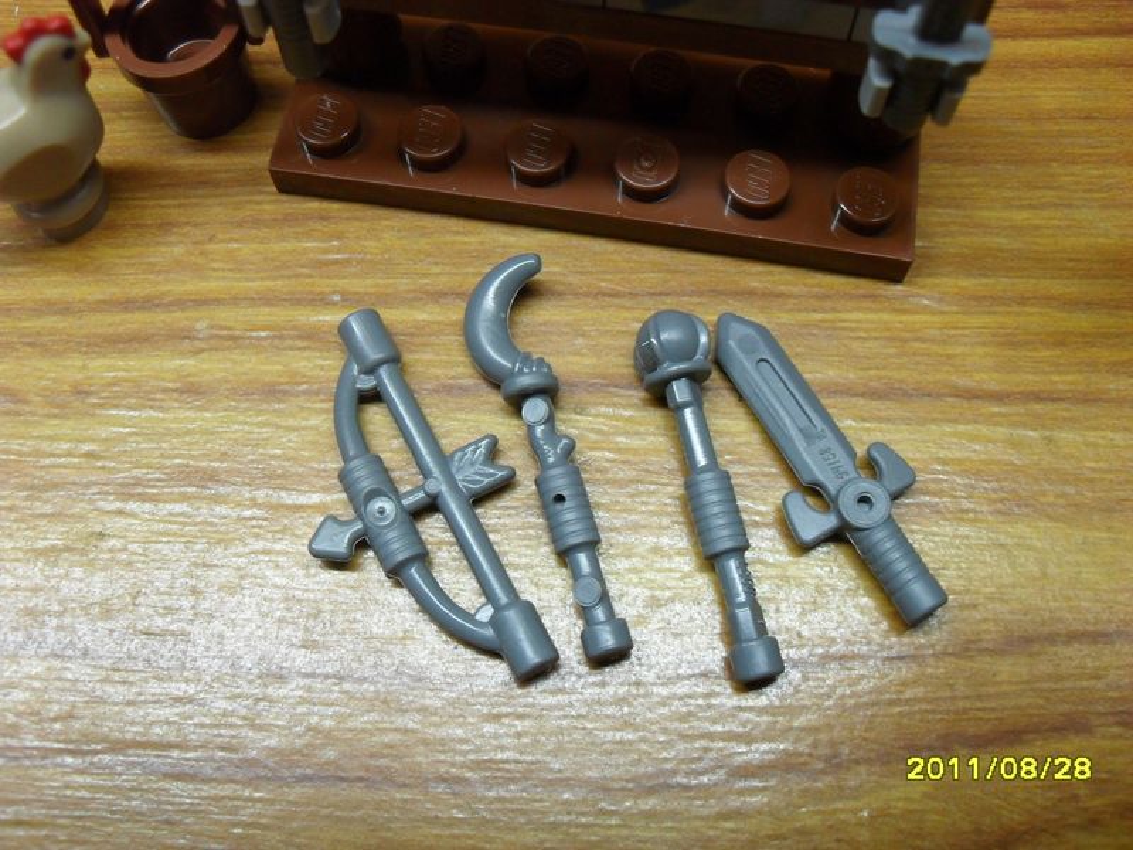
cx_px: 566
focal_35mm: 35
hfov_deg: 52.6
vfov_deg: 40.7
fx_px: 1146
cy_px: 425
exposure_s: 1/30
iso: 200
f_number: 2.8
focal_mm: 6.2
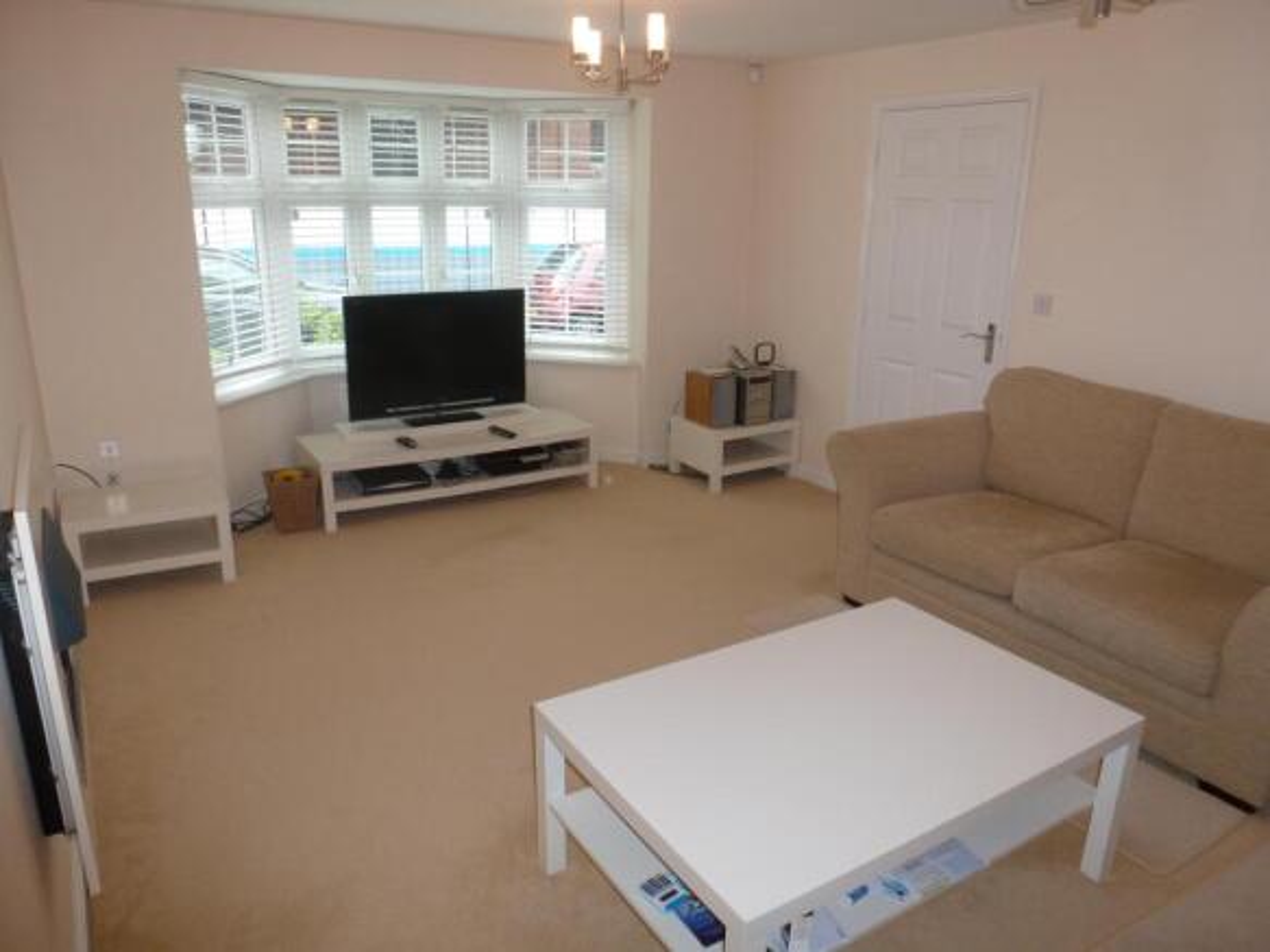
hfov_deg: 71.6
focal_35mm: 24
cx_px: 635
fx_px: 880
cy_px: 476
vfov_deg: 56.8
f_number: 3.3
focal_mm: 4.3
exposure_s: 1/60
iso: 160
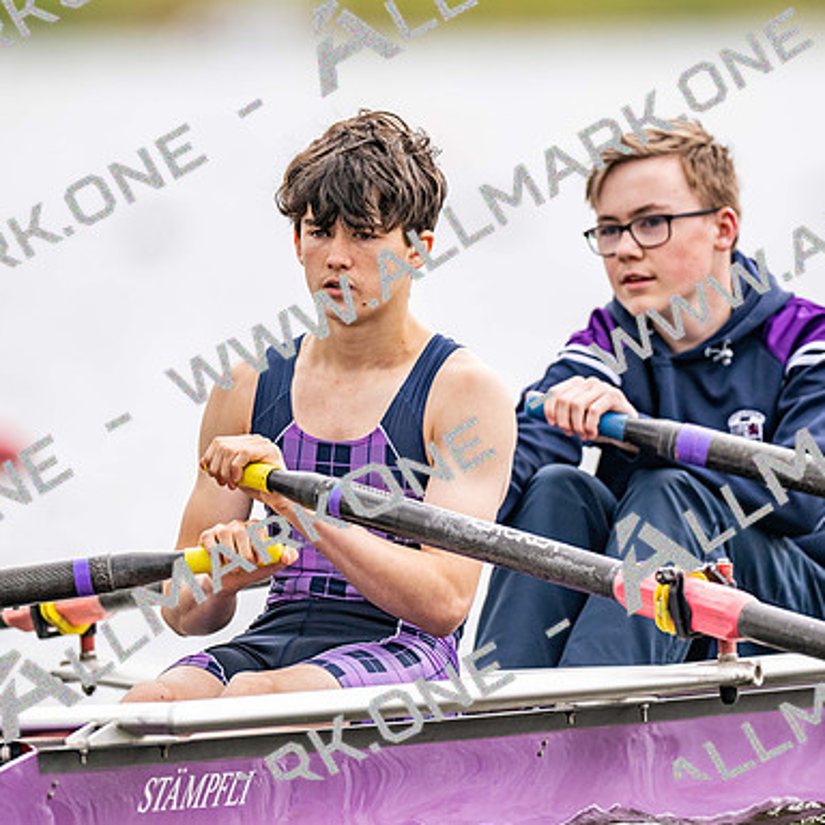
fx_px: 20762
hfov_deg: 2.3
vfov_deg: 2.3
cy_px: 411
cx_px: 432
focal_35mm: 770
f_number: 4
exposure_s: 1/2500
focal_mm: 600
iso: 400
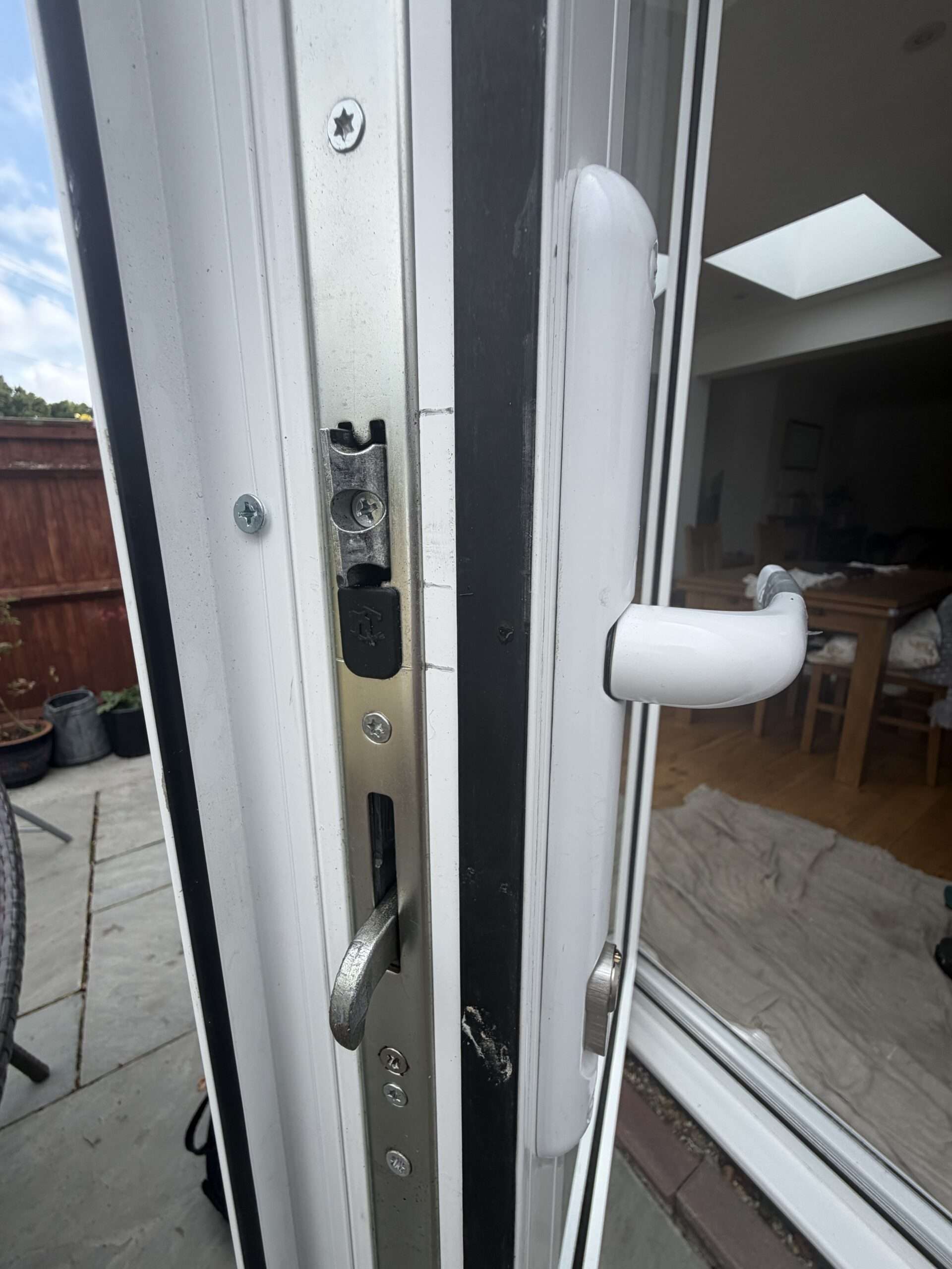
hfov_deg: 85.7
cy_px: 634
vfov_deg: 102.1
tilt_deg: -15.4
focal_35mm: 14
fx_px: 513
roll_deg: +0.3
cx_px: 476
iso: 40
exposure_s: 1/760
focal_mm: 2.22
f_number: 2.2
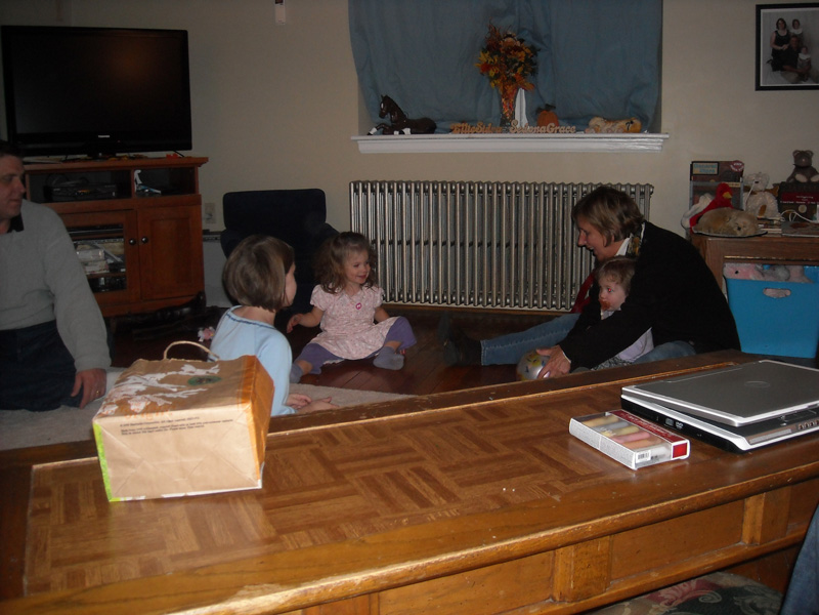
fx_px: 828
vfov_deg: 40.7
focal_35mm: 35
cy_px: 308
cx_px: 410
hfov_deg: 52.6
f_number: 2.8
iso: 200
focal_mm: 5.7
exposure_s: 1/60
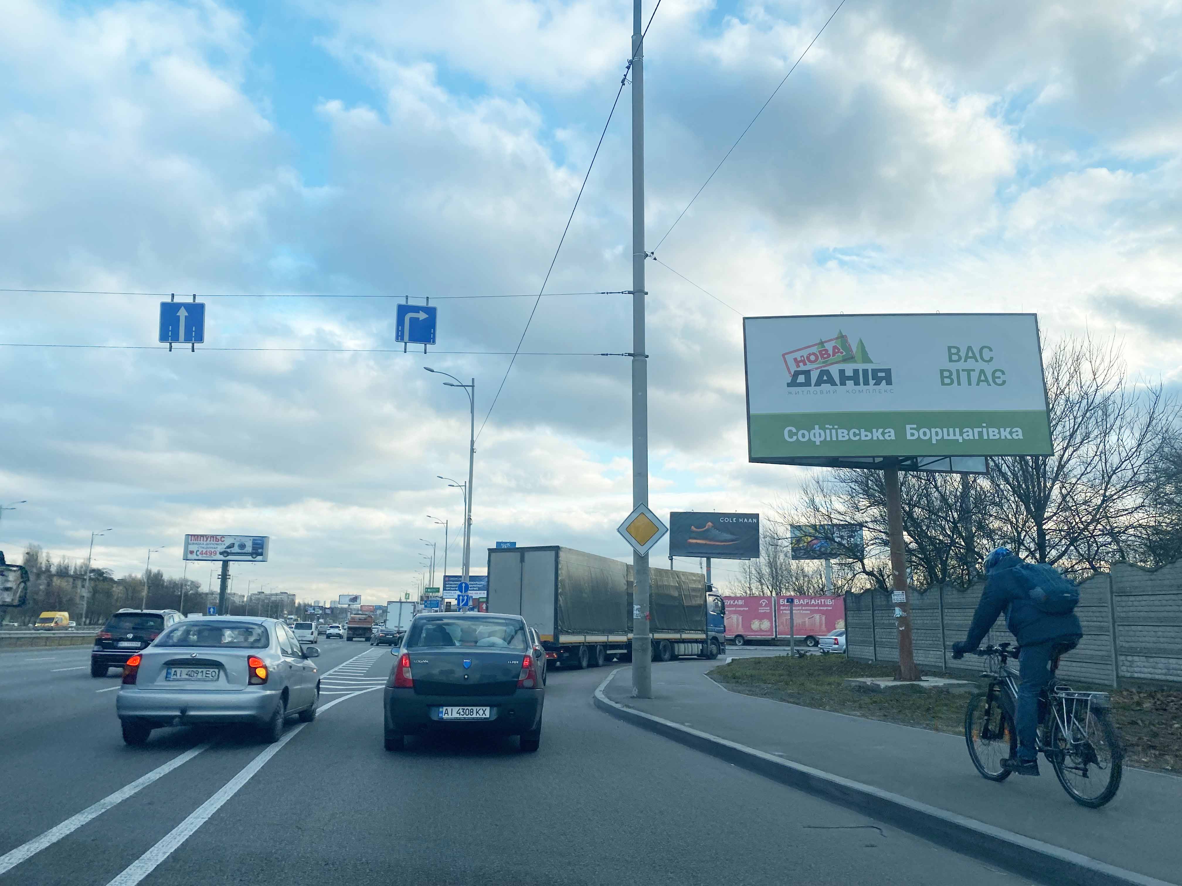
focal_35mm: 26
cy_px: 443
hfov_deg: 67.3
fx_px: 888
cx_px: 591
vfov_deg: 53.1
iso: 32
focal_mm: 4.25
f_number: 1.8
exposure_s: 1/1124
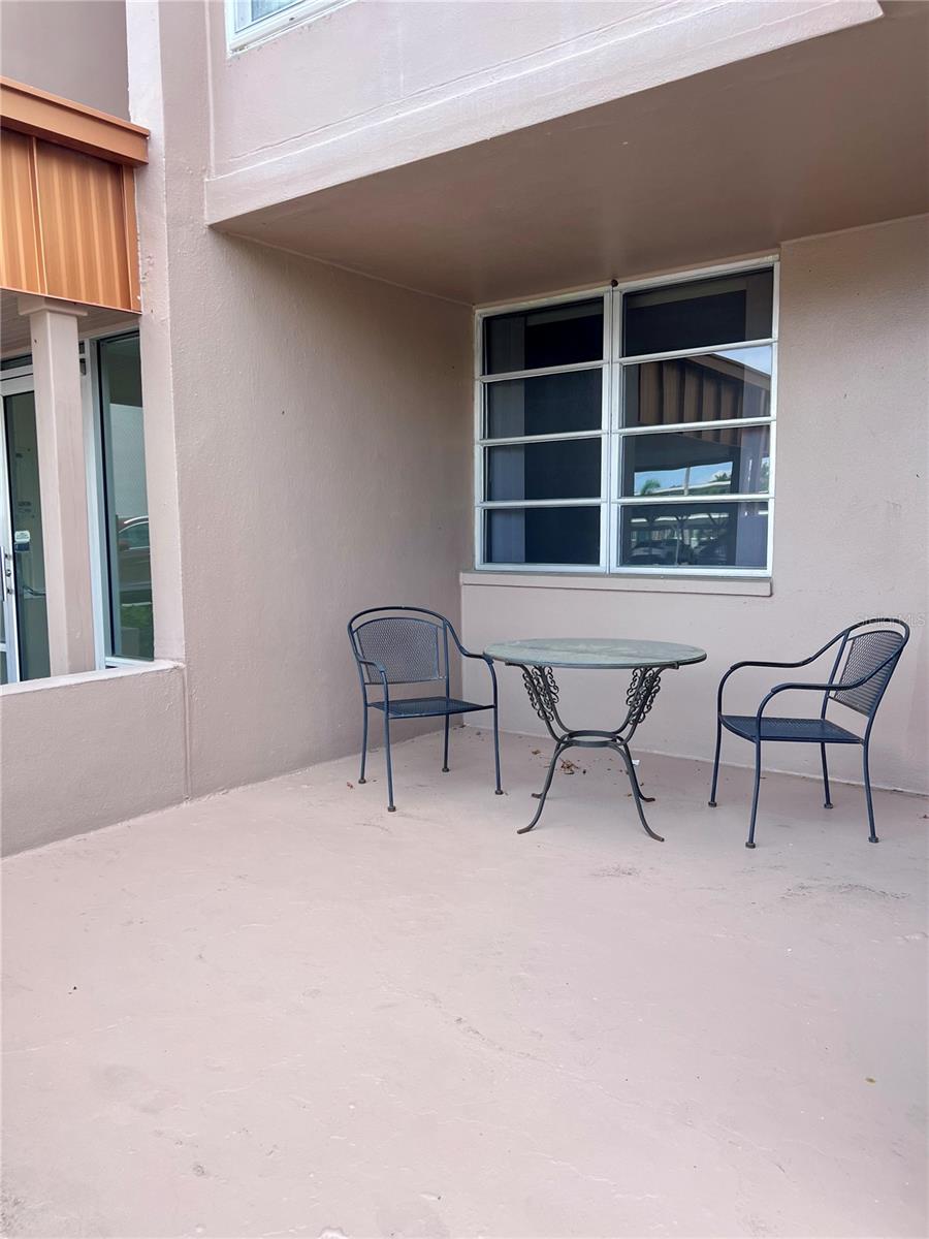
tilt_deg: -5.5
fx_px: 930
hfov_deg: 53.1
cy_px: 620
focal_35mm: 26
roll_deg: +0.2
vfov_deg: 67.3
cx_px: 464
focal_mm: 5.7
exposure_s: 1/558
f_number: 1.5
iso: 50
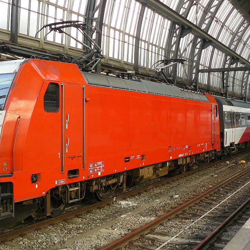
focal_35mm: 52
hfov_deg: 32.3
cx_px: 68
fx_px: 425
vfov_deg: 32.7
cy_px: 144
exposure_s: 1/125
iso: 160
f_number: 2.8
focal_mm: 6
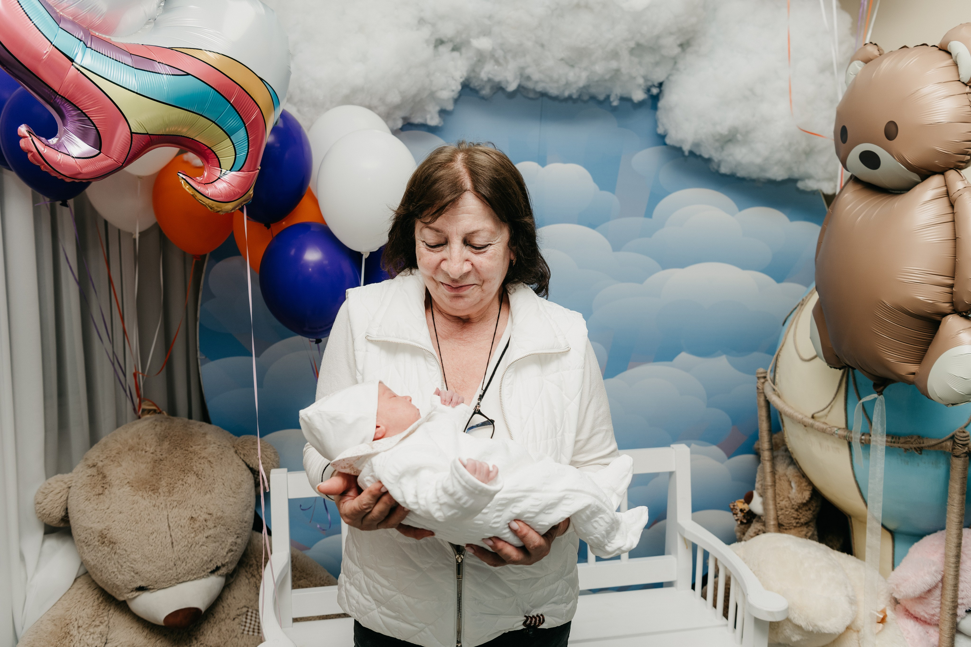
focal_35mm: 33
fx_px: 898
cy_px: 324
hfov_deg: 56.8
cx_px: 486
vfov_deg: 39.7
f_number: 4.5
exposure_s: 1/160
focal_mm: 32
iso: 160
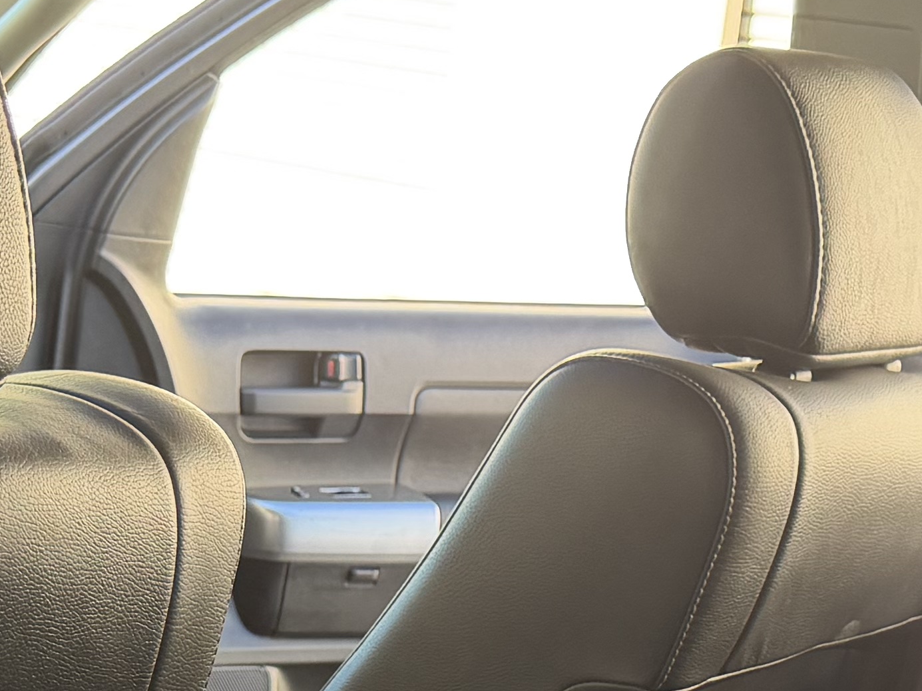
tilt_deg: -22.7
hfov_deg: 19.8
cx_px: 495
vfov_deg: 13.6
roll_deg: -6.6
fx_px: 2637
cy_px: 1171
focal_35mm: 99
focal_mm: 6.76
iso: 160
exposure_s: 1/217
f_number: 1.78
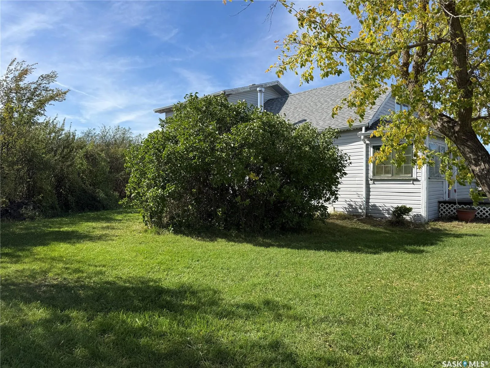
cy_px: 184
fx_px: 340
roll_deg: +0.2
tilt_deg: +0.4
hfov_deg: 71.6
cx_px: 245
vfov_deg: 56.8
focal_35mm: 24
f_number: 1.78
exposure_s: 1/3279
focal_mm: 6.76
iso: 80
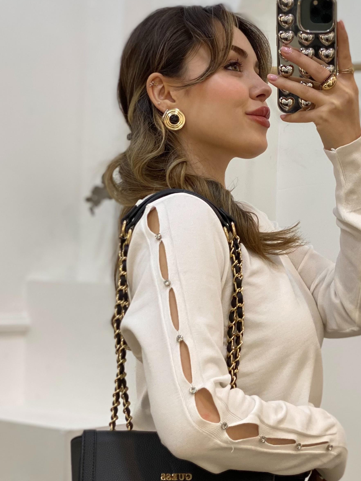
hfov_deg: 16.6
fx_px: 1238
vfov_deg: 22.0
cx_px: 247
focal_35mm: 89
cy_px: 272
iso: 80
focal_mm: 6
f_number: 2
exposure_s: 1/100
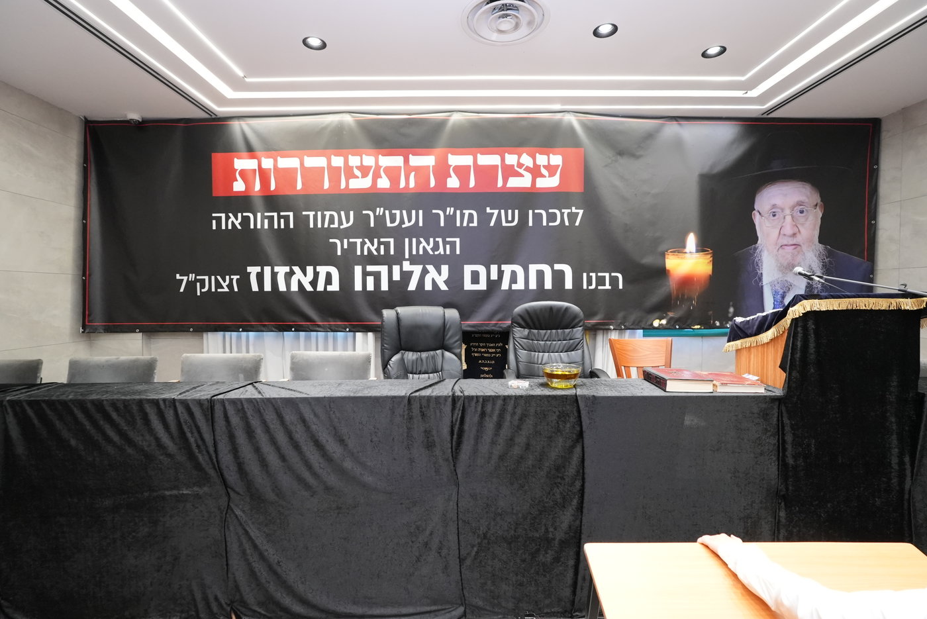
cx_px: 464
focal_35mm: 17
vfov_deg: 70.5
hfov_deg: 93.2
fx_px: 438
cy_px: 310
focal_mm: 17
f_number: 6.3
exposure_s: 1/160
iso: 6400
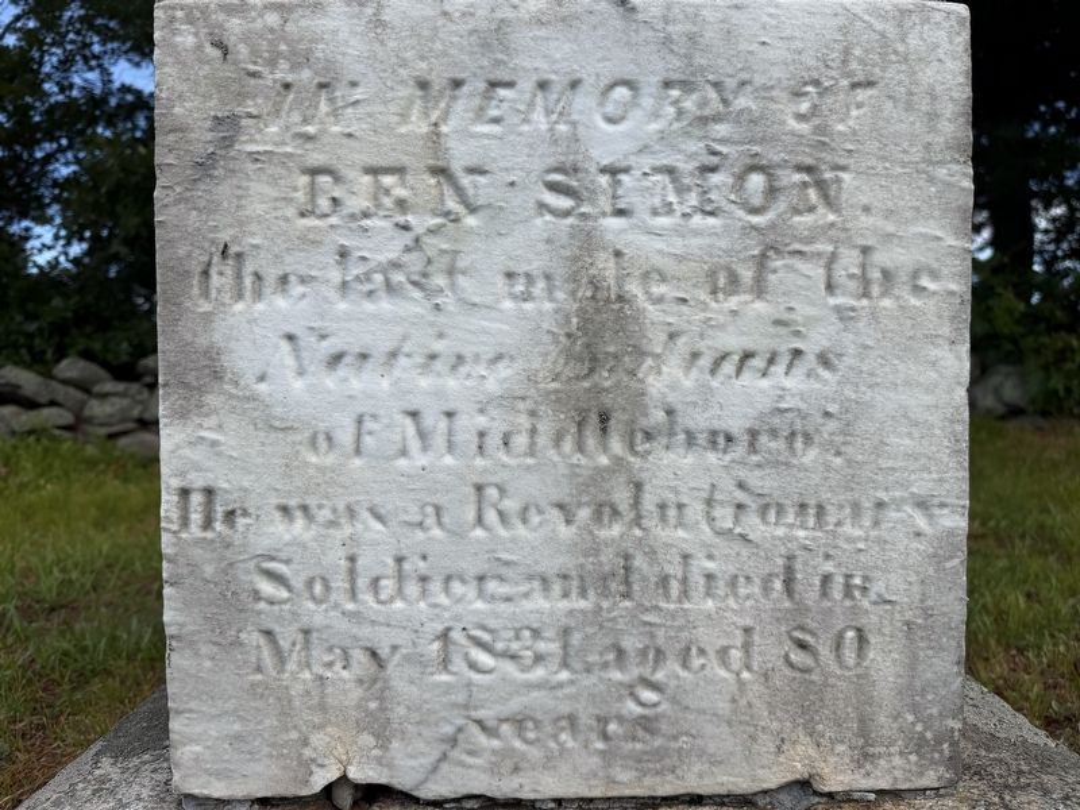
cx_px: 540
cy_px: 405
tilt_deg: -0.7
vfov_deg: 56.8
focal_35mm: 24
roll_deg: +1.6
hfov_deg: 71.6
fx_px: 749
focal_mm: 6.76
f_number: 1.78
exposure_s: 1/3425
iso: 80
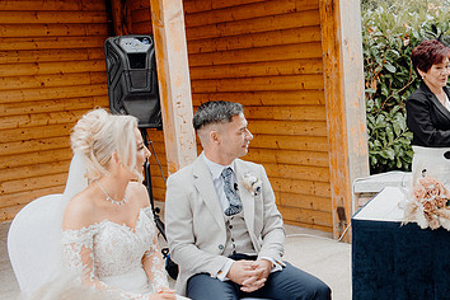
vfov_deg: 22.9
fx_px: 737
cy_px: 194
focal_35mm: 59
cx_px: 348
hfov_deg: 33.1
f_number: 3.5
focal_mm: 24
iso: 125
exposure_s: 1/200
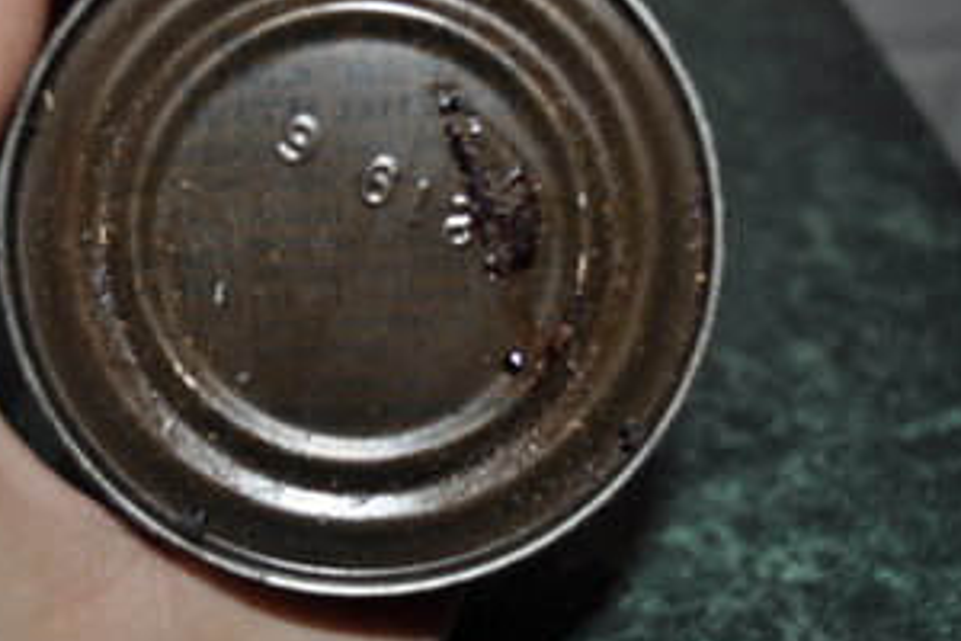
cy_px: 234
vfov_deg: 24.1
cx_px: 362
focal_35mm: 56
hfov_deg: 35.5
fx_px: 1495
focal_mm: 28
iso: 200
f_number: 4.5
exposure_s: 1/60
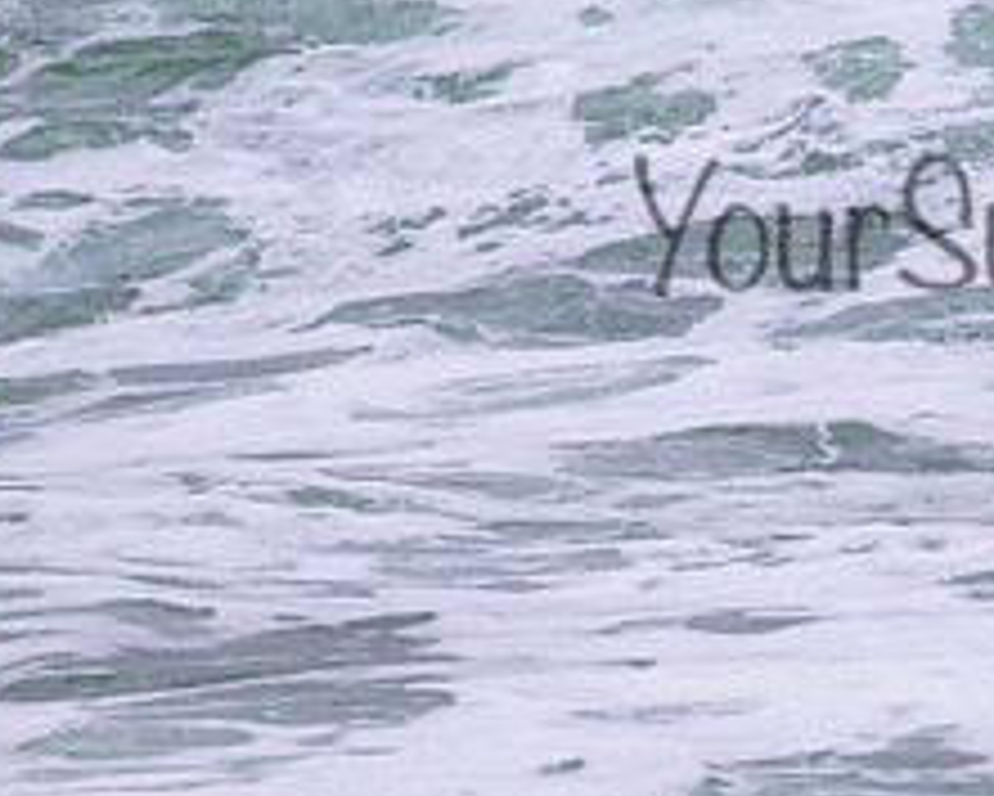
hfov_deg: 1.0
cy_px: 187
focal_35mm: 1971
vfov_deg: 0.8
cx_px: 1097
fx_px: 58010
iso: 1100
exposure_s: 1/2000
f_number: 11
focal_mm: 800
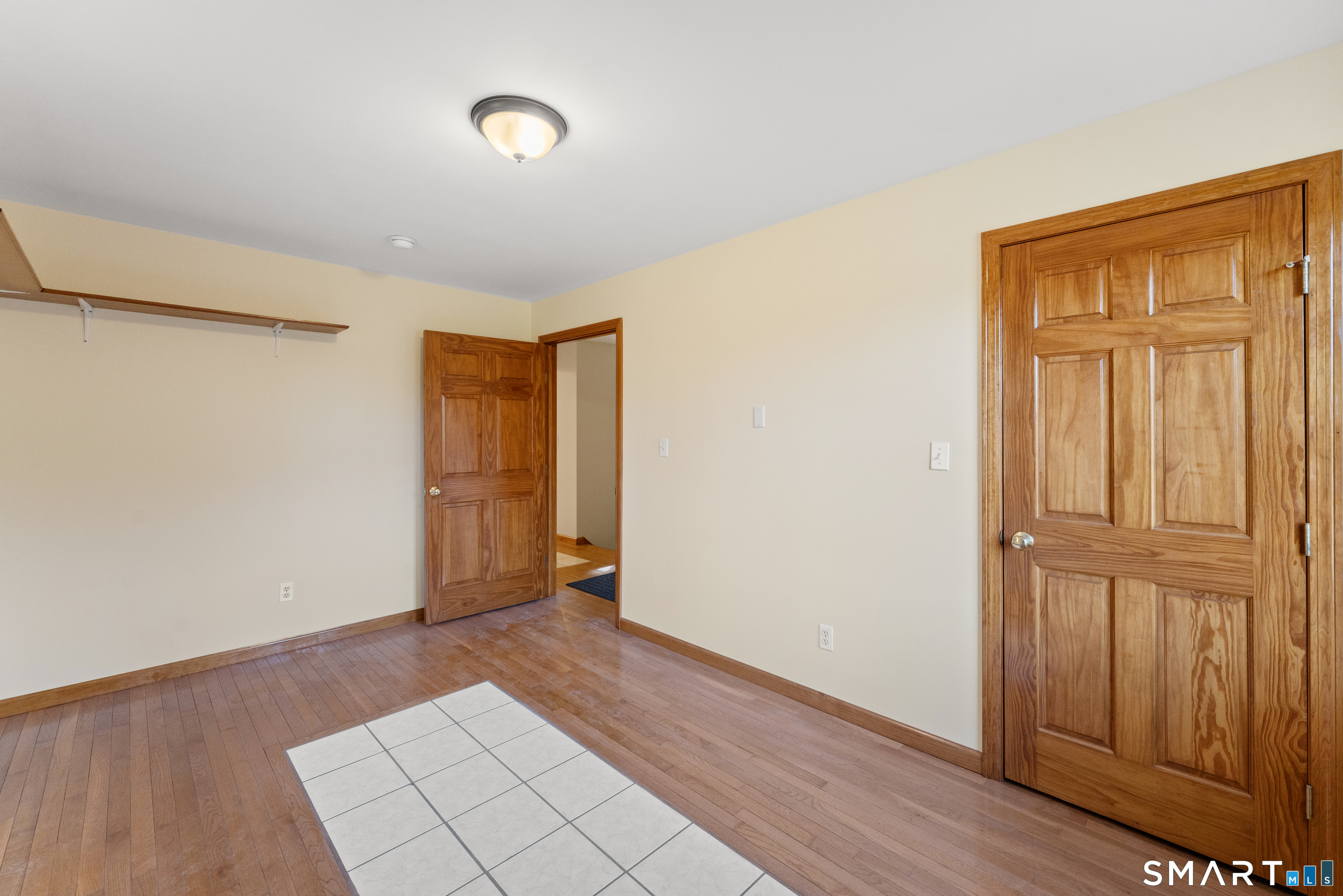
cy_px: 448
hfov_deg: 104.3
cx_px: 672
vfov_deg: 81.2
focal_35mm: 14
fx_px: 522
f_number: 8
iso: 800
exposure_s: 1/10
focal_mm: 14
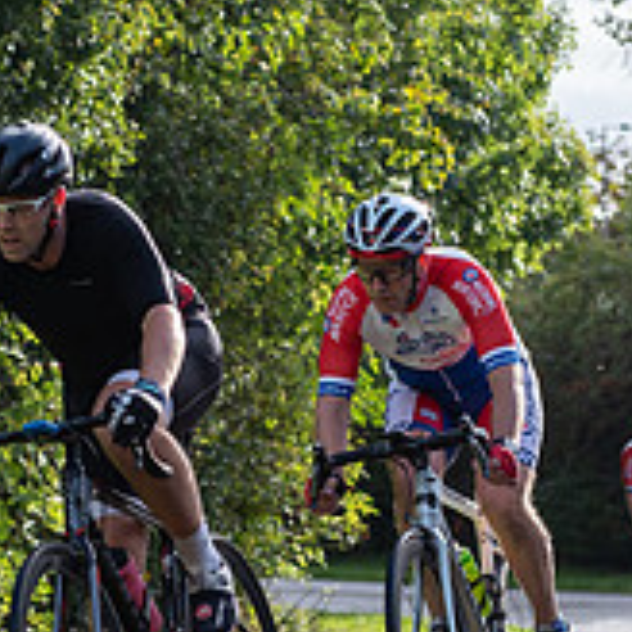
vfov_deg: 7.7
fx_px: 4710
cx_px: 87
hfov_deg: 7.7
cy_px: 352
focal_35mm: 228
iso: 200
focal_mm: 62
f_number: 4
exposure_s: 1/800
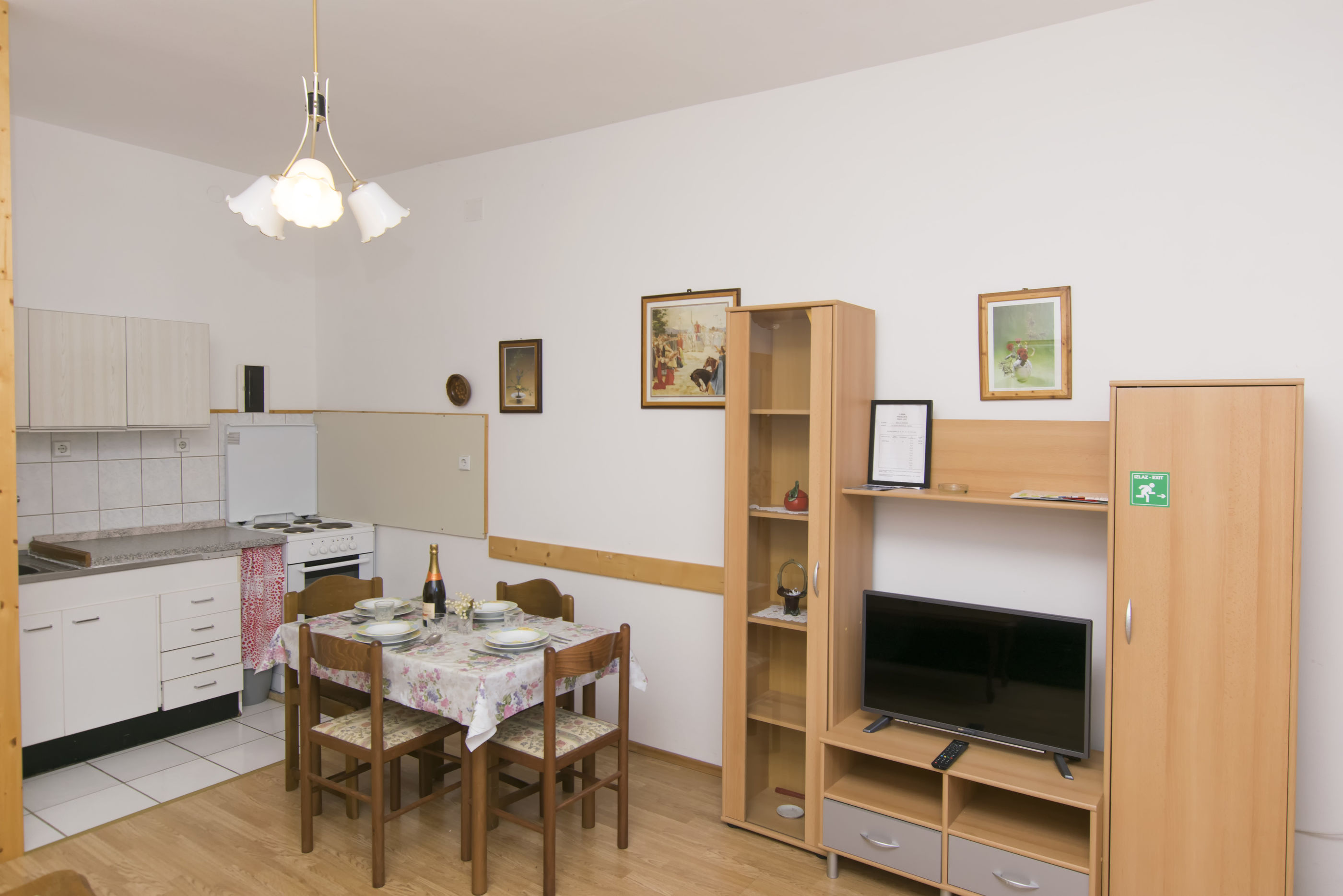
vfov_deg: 56.2
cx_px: 672
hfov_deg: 77.3
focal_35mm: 22
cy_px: 448
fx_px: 839
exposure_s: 1/160
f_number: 5.6
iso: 200
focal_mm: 15
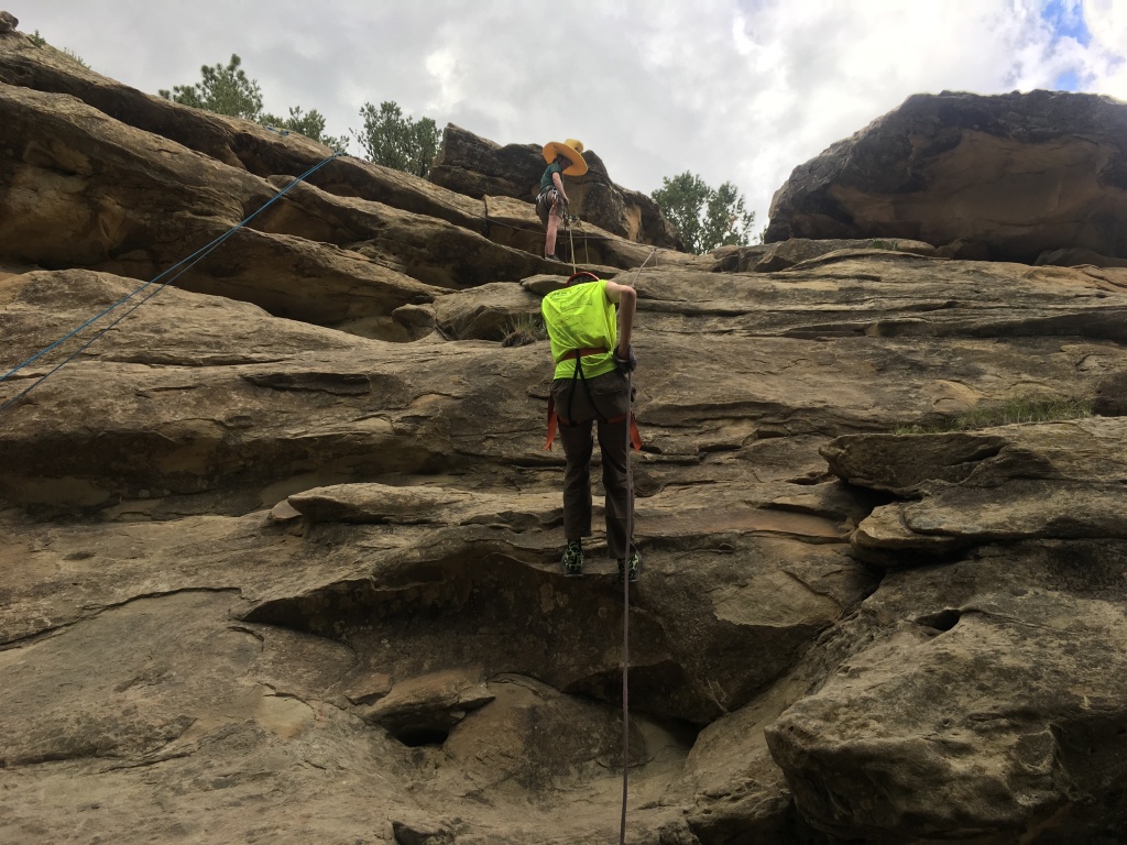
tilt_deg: +33.5
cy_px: 422
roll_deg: -1.5
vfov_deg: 48.2
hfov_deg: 61.7
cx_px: 564
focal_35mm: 29
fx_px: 944
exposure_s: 1/379
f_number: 2.2
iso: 25
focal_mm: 4.15
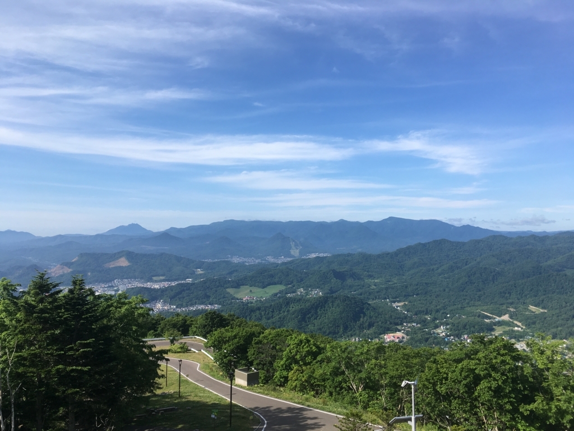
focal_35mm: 29
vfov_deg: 48.2
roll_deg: +0.1
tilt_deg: +0.6
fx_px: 481
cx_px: 287
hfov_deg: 61.7
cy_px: 216
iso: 25
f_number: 2.2
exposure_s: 1/1451
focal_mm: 4.15
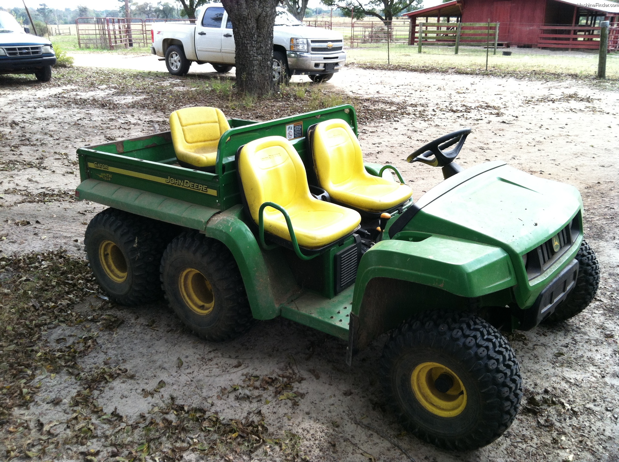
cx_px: 310
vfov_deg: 40.6
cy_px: 231
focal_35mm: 35
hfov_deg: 52.7
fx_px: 625
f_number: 2.8
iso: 80
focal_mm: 3.85
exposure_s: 1/196
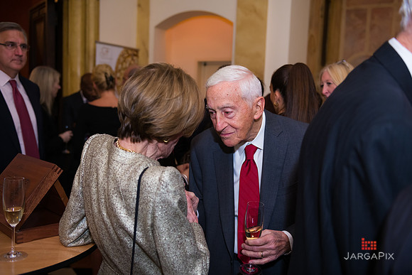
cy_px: 138
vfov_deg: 37.9
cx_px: 206
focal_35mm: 35
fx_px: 401
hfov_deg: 54.4
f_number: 3.2
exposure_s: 1/125
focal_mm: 35
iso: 1000
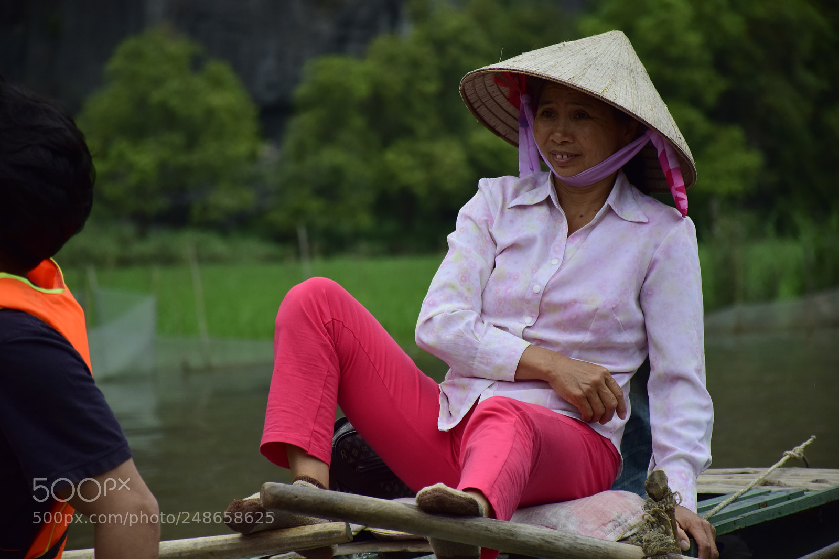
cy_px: 280
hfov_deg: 9.8
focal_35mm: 210
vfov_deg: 6.5
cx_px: 420
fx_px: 4893
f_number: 5.6
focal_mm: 140
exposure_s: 1/640
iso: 400
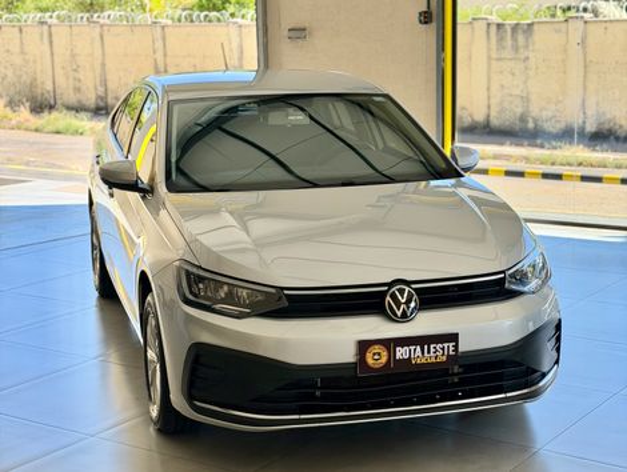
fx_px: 871
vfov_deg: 30.3
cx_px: 314
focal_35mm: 48
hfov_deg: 39.6
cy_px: 236
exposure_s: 1/646
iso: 80
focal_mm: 6.76
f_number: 1.78
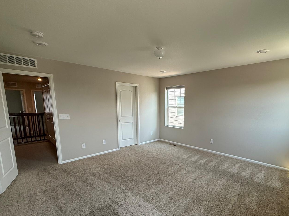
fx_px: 150
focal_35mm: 18
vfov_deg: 71.1
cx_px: 166
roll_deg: -0.4
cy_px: 126
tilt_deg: -9.1
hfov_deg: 87.2
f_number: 2.2
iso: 125
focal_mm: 2.22
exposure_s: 1/120
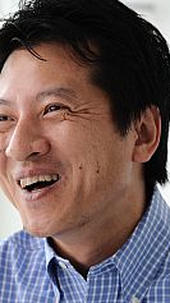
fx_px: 2272
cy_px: 175
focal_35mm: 283
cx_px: 41
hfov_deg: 4.3
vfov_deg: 7.6
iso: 400
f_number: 6.3
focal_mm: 125
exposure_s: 1/200
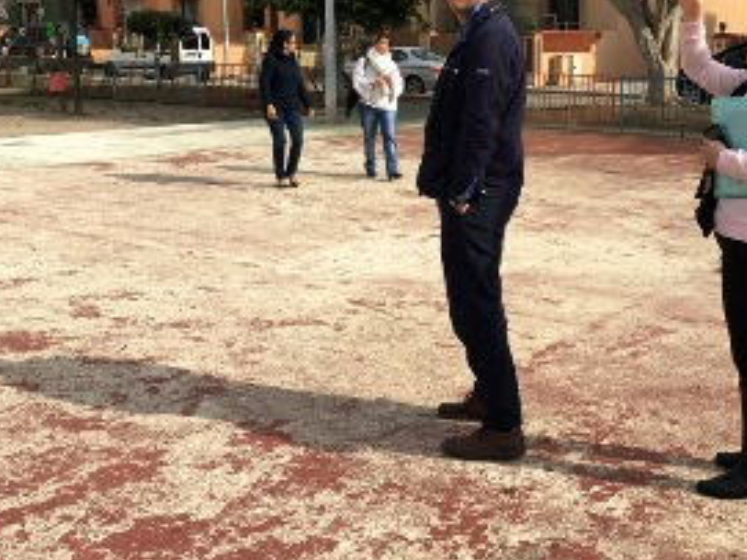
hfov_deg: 39.3
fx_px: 1035
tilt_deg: -7.4
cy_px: 221
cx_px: 488
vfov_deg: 30.2
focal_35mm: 48
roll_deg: -0.7
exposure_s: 1/1479
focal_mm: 4.15
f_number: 2.2
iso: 25
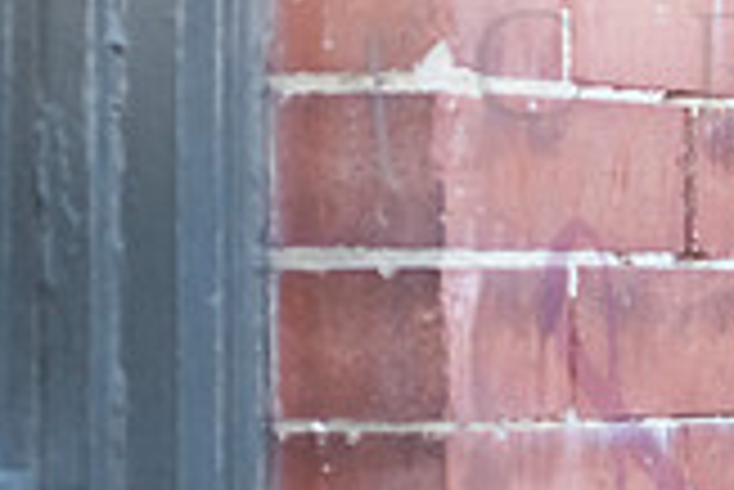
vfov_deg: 4.6
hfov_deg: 6.7
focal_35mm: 302
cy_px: 258
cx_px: 1301
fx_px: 6163
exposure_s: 1/640
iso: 800
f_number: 4
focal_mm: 80
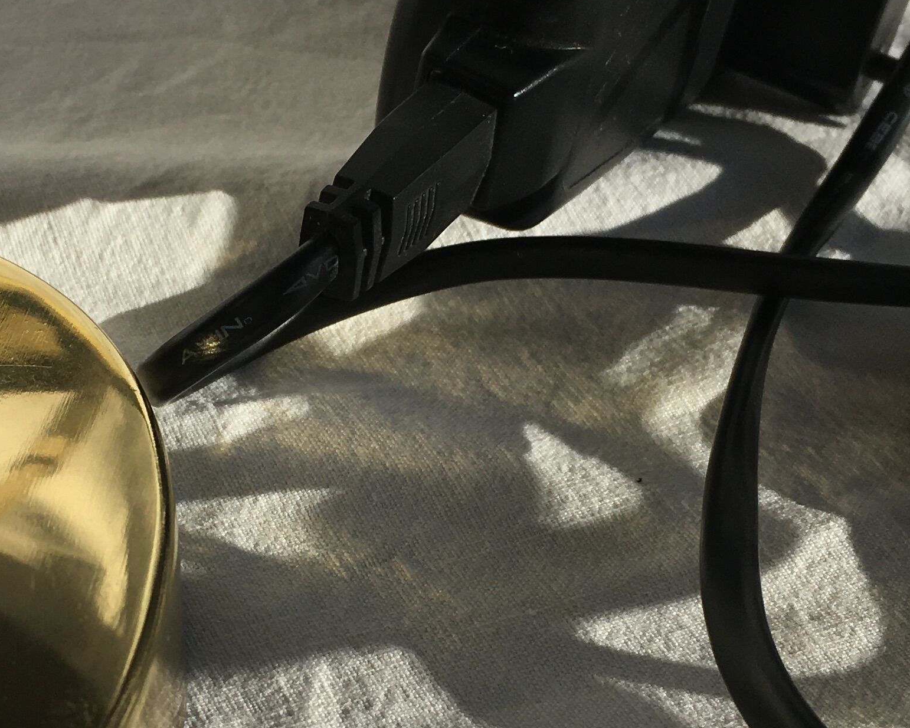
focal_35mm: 74
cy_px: 427
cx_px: 220
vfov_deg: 20.7
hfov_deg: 25.4
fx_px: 1993
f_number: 2.2
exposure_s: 1/1876
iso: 25
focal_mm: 4.15
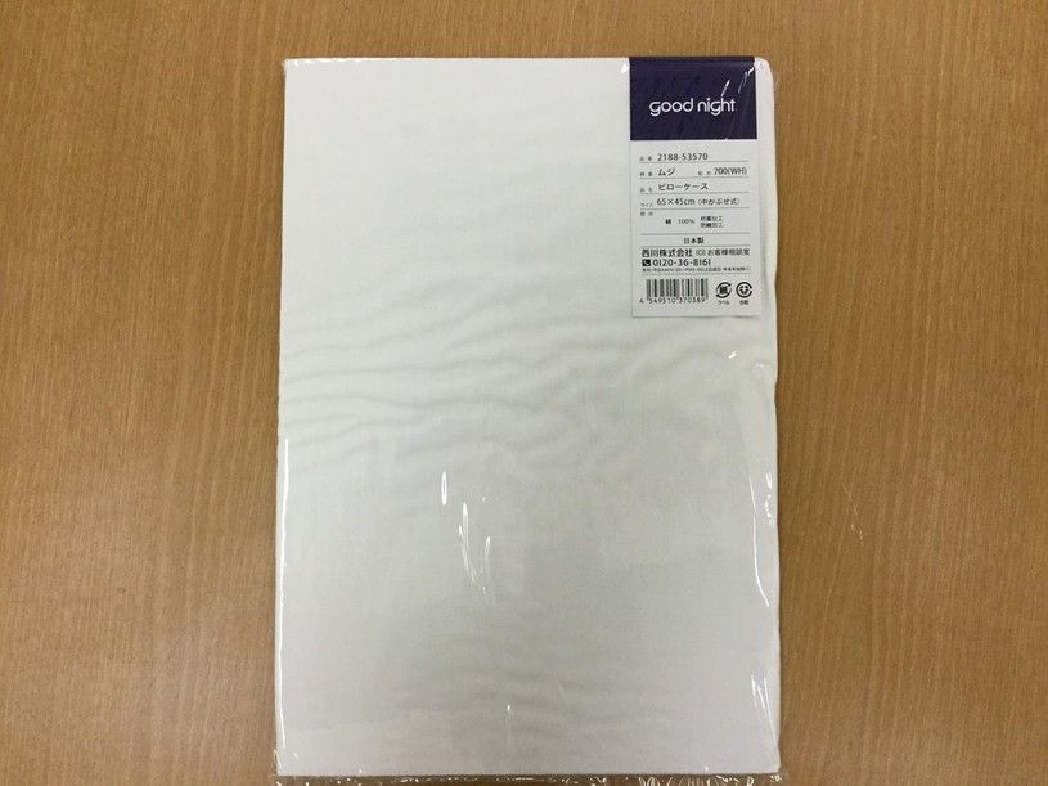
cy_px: 393
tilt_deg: -84.0
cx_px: 524
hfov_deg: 58.4
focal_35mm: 31
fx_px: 938
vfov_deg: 45.4
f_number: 2.4
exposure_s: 1/33
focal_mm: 3.3
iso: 64
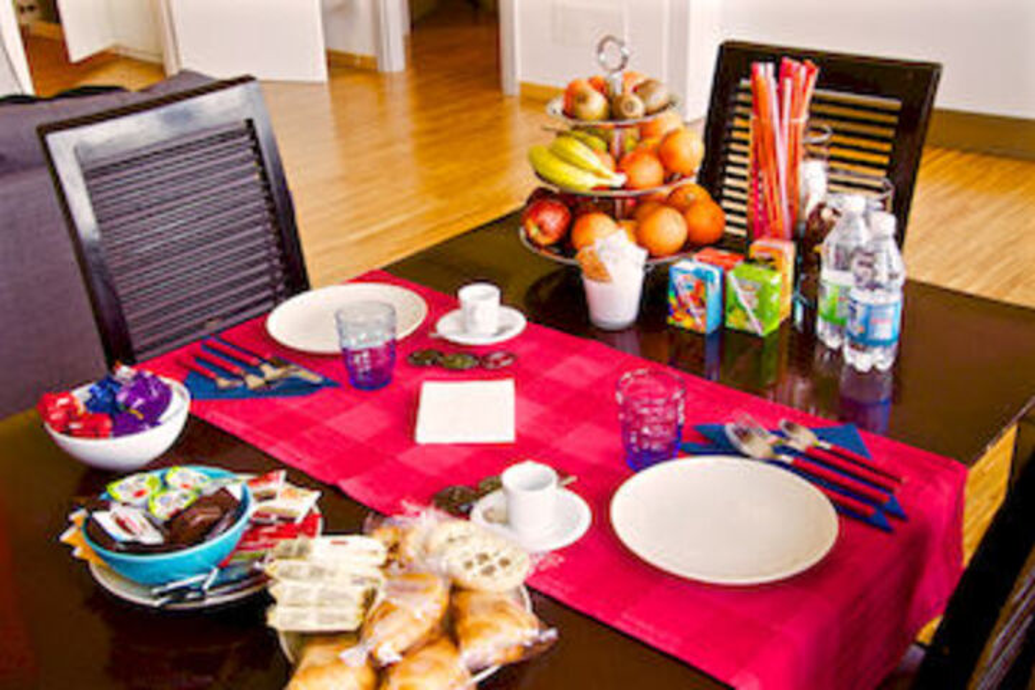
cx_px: 518
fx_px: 1121
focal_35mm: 39
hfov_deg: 49.6
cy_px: 345
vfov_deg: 34.2
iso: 250
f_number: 5.6
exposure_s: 1/30
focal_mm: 26
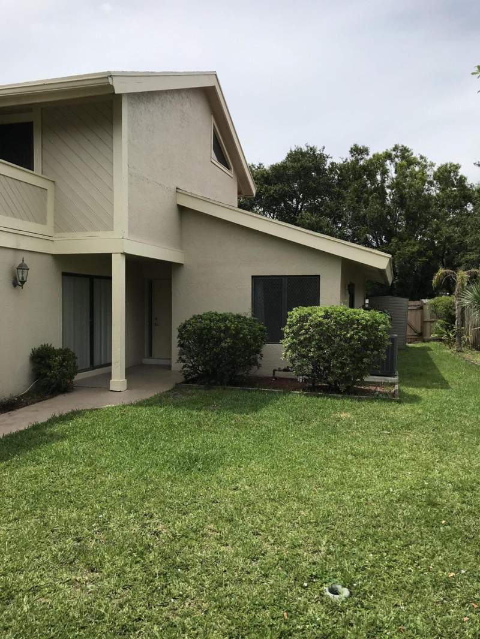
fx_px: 517
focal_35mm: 28
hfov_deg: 49.8
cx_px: 240
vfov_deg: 63.4
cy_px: 320
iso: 20
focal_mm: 3.99
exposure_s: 1/2591
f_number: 1.8
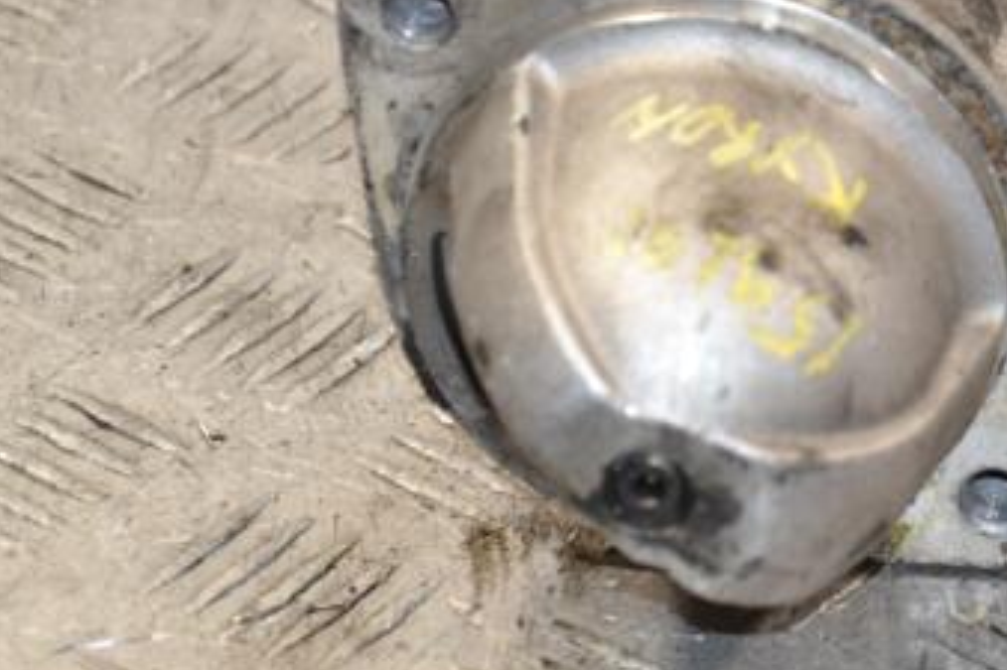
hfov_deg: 8.4
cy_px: 232
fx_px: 6850
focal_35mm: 245
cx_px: 831
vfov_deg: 5.6
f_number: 5.6
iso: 800
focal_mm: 92
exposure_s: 1/125
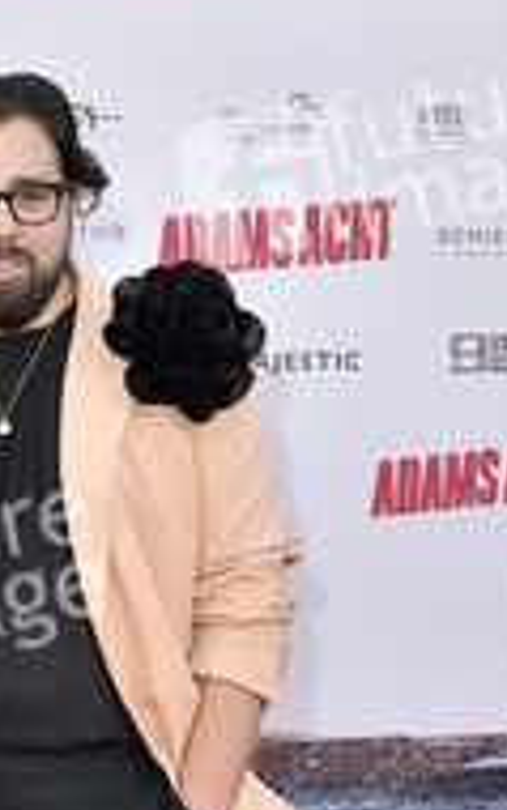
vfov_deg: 26.7
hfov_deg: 17.5
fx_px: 1611
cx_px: 9
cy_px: 806
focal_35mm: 73
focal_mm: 34
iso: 1250
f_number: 6.3
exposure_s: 1/250
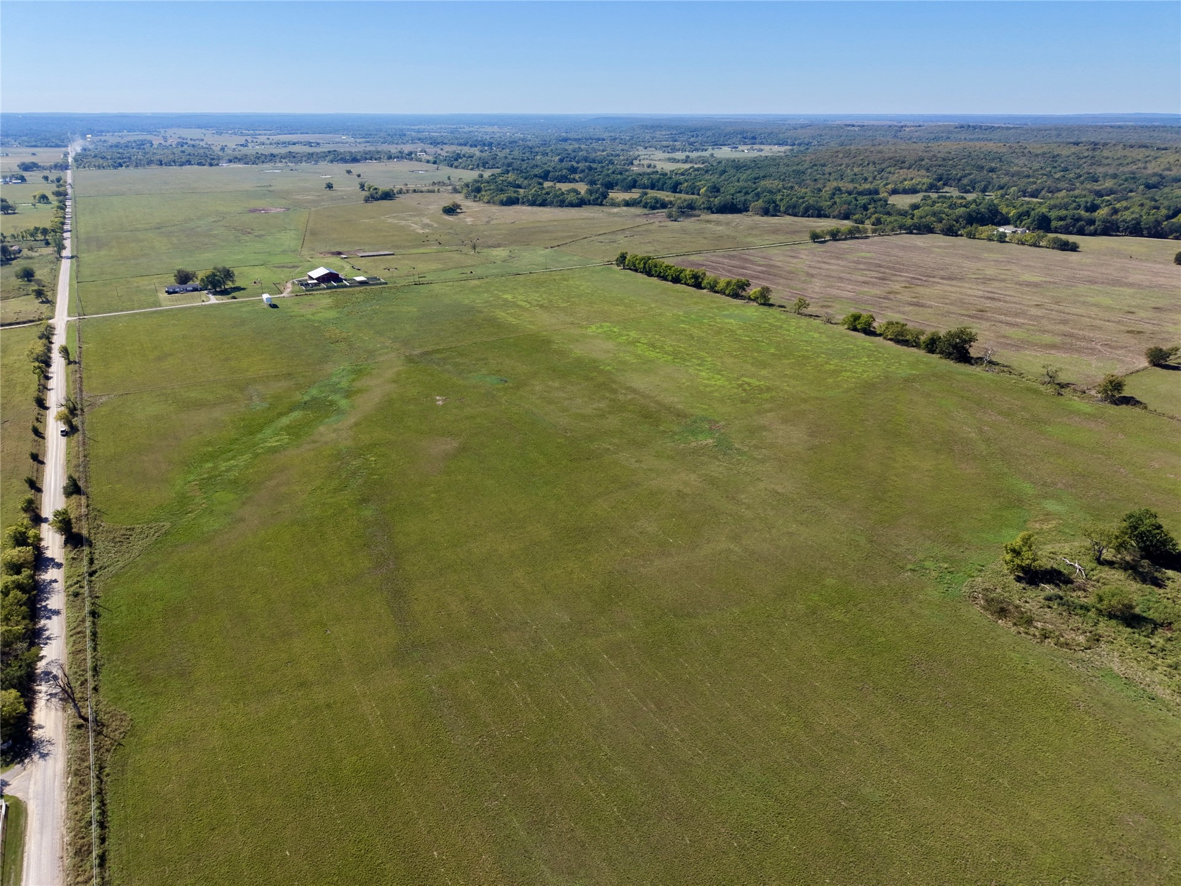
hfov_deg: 71.6
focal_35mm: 24
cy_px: 443
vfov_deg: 56.8
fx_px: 819
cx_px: 590
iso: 270
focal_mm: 8.67
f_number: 1.8
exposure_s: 1/6400
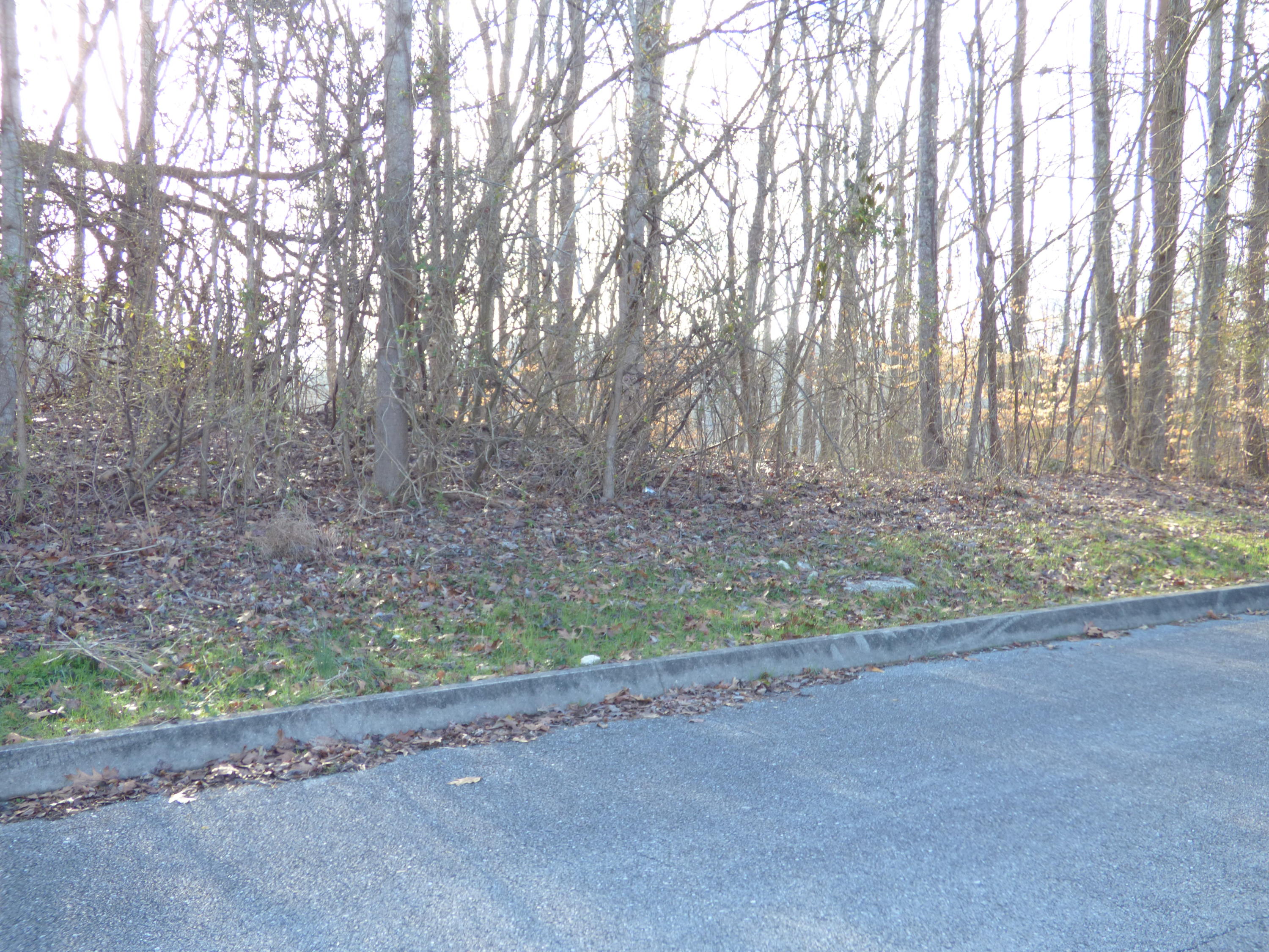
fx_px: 1320
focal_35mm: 36
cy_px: 476
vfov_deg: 39.7
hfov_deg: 51.4
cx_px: 634
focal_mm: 6.47
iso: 100
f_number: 3.5
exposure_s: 1/60
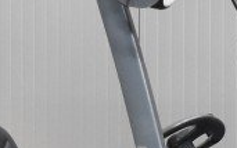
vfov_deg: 4.8
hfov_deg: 7.8
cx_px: 173
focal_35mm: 269
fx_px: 1735
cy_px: 243
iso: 2000
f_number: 5.6
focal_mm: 25
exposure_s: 1/25
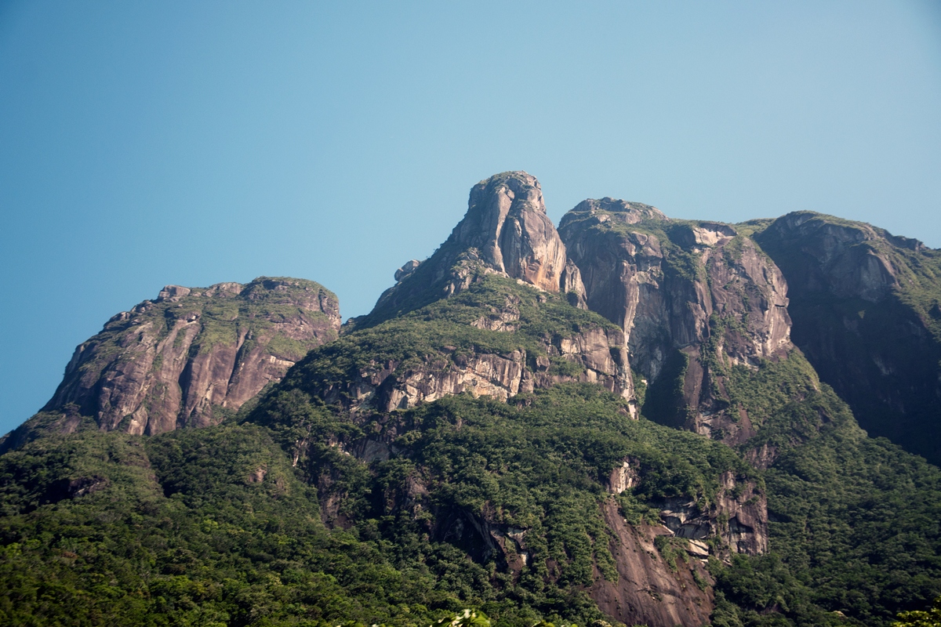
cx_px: 470
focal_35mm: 63
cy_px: 314
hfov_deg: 31.9
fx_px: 1647
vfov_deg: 21.6
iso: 200
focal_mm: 42
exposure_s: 1/160
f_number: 6.3
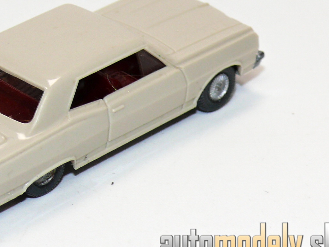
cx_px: 86
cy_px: 79
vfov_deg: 7.1
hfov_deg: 9.5
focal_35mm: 209
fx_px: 1986
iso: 100
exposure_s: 1/30
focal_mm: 15.9
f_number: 4
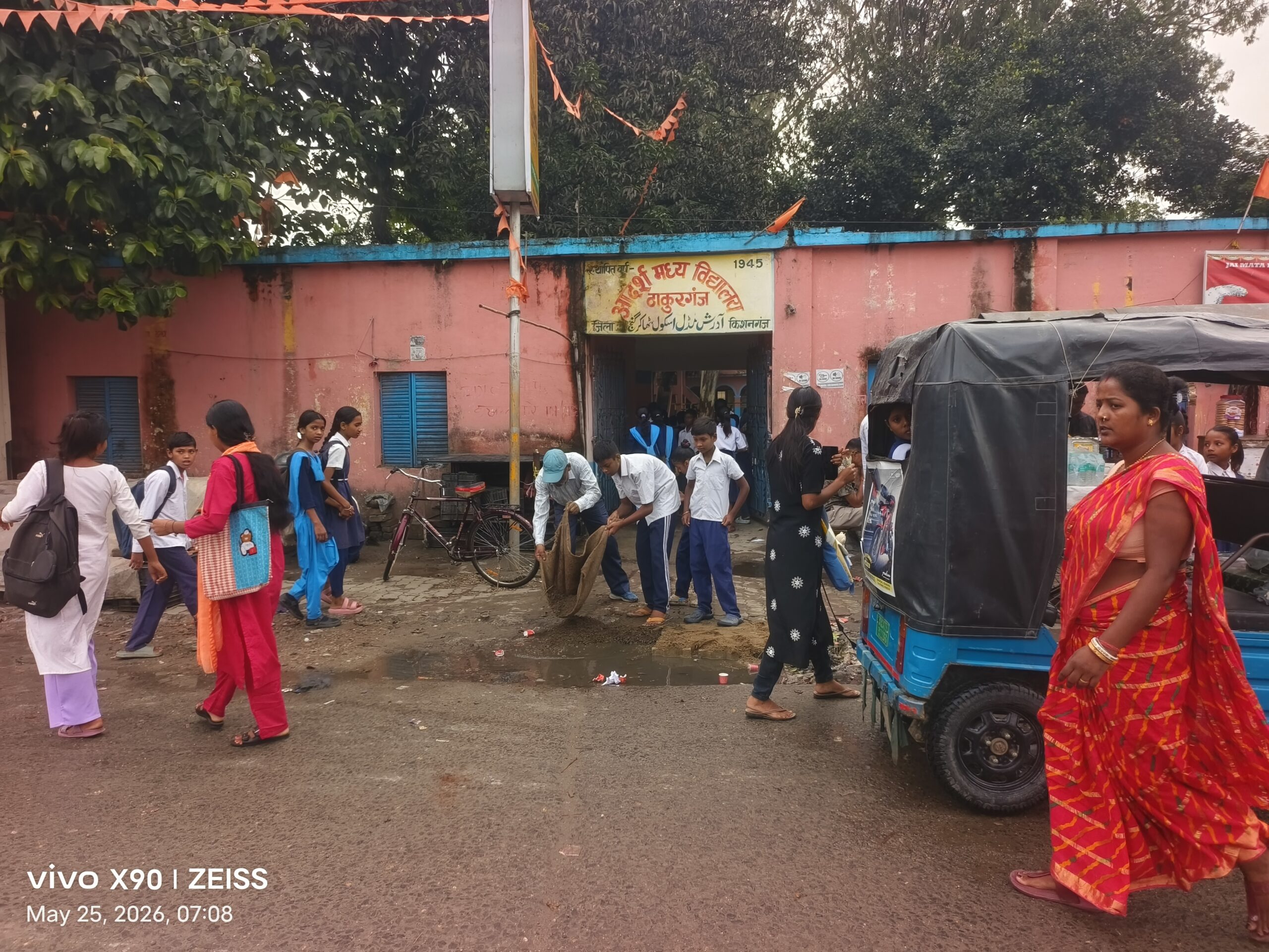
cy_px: 476
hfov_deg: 73.9
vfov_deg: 58.9
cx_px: 634
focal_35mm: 23
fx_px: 843
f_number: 1.75
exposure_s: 1/562
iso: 72
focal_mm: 5.5
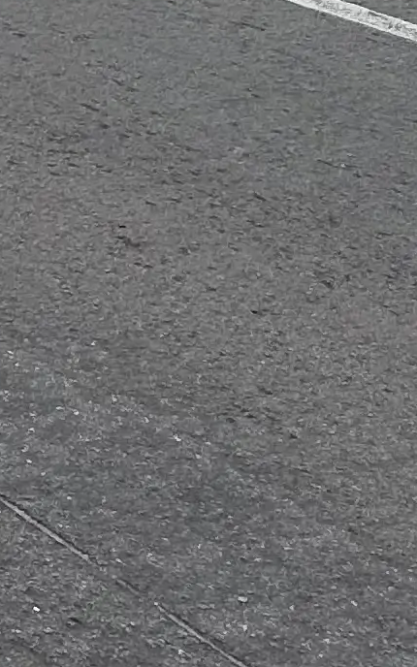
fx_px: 2709
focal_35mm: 149
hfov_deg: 8.8
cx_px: 55
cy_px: -309
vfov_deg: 13.3
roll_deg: +1.1
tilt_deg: -7.6
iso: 80
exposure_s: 1/2525
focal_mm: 6.86
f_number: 1.78
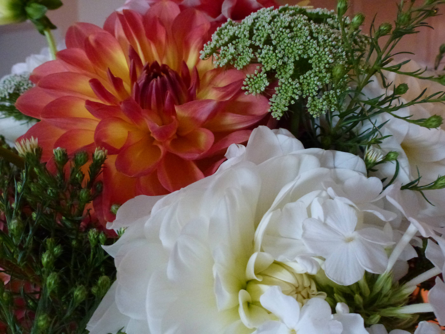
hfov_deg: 55.4
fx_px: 424
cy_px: 167
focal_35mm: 33
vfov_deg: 42.9
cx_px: 222
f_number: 3.6
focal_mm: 5.9
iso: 800
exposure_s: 1/40
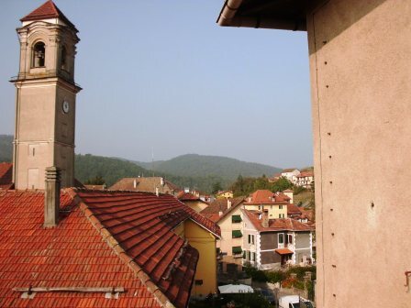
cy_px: 154
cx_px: 206
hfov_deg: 51.4
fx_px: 427
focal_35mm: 36
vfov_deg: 39.7
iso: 64
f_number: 7.3
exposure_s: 1/250
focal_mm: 6.3
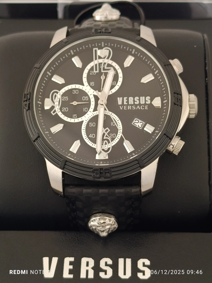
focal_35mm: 72
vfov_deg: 27.0
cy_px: 142
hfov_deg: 20.4
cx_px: 106
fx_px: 588
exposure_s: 1/50
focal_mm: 5.24
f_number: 1.7
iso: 890
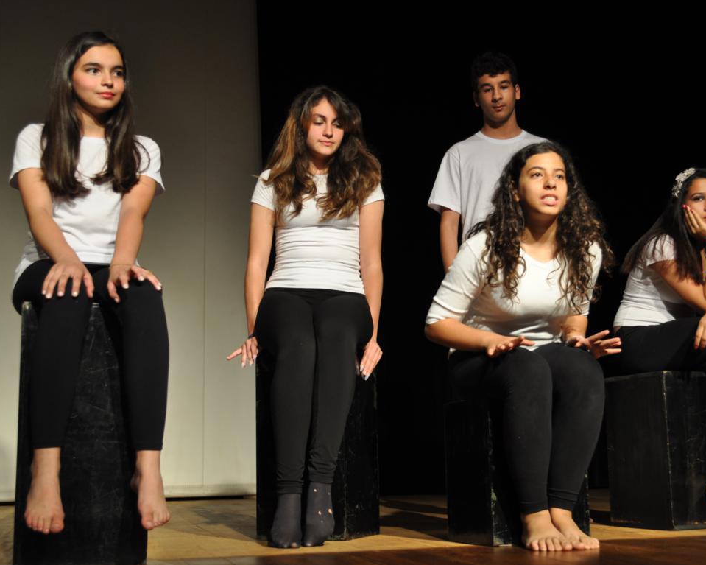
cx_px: 399
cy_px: 282
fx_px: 1066
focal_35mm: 51
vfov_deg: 29.7
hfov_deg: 36.6
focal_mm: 30
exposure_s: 1/60
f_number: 4.5
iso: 500
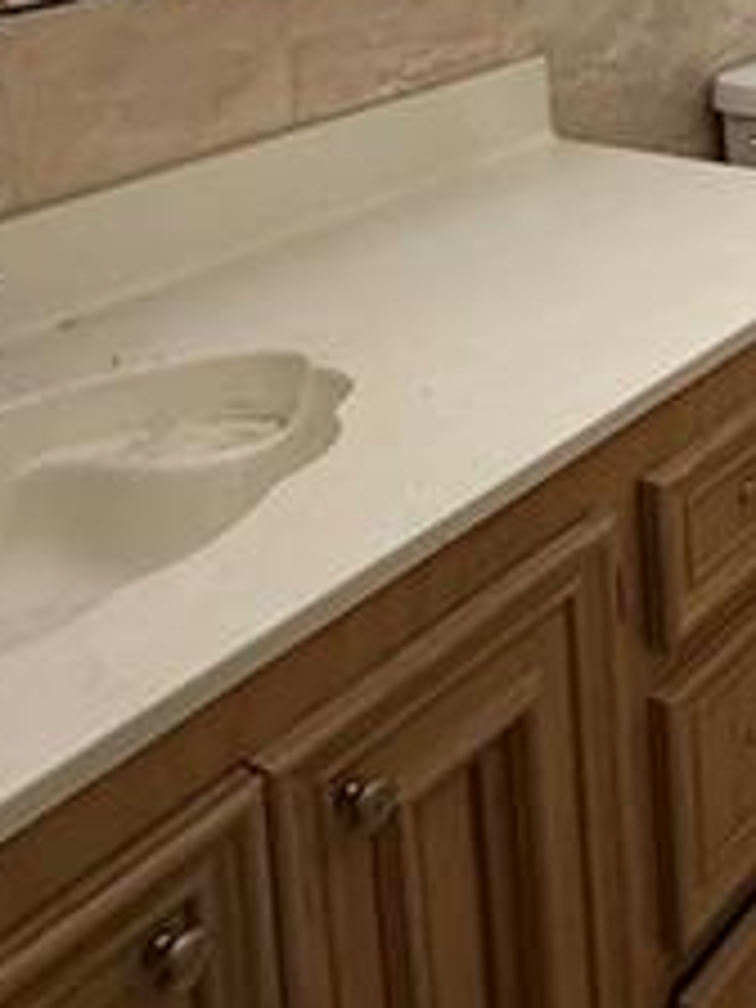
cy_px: -130
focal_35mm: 48
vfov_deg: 33.8
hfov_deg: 25.1
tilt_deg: -6.5
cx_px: 1048
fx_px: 1398
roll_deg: +1.5
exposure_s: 1/60
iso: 200
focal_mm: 2.22
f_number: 2.2
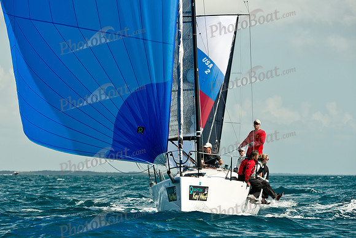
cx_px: 166
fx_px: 2440
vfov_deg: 5.6
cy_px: 118
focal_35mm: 247
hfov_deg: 8.3
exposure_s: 1/1600
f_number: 9
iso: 400
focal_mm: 220
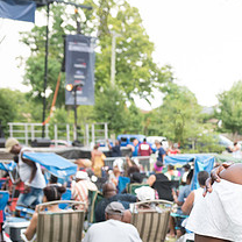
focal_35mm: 90
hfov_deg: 17.8
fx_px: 712
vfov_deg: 19.1
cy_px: 186
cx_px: 328
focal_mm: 38
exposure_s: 1/100
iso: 250
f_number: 4
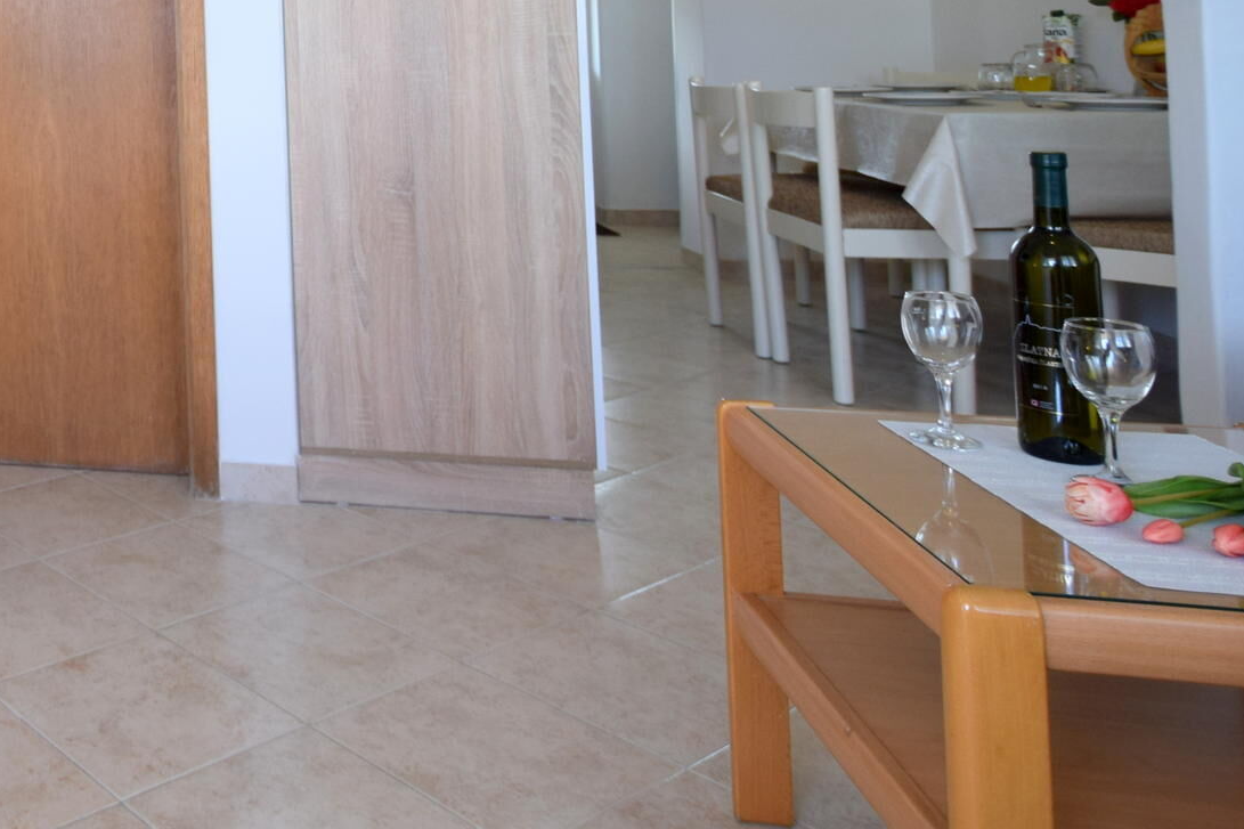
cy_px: -29
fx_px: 1140
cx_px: -80
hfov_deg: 45.3
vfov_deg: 35.5
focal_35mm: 33
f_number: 4.5
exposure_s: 1/80
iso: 400
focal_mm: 10
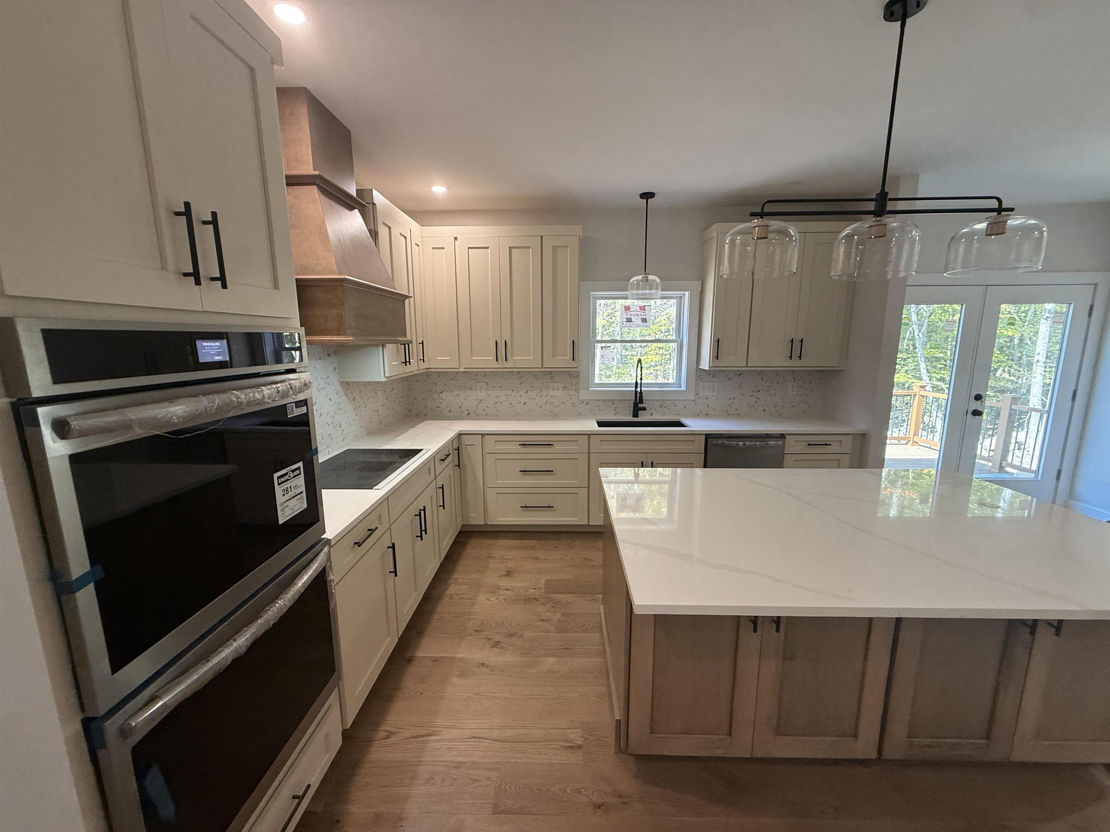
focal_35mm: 14
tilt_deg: -8.9
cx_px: 555
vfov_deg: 85.7
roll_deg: +0.7
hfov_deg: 102.1
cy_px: 416
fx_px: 449
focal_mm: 2.22
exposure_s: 1/104
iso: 250
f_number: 2.2
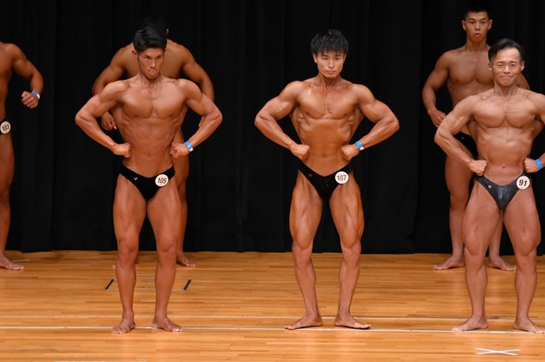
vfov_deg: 5.0
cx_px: 270
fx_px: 4144
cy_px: 182
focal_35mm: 274
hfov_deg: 7.5
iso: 3200
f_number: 5.6
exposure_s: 1/400
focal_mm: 180
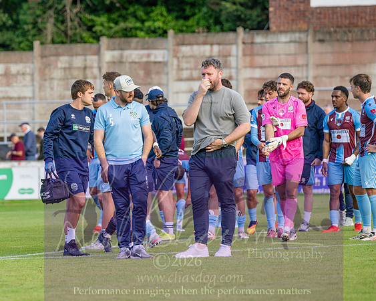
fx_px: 3254
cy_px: 108
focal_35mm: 293
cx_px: 59
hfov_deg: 6.6
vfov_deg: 5.3
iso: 400
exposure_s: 1/800
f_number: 4
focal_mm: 185
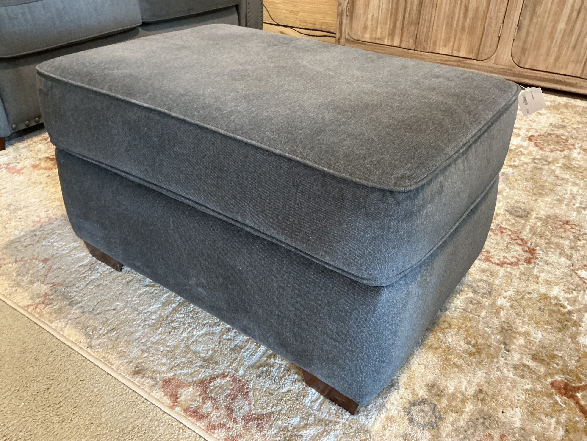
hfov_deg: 61.7
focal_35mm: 29
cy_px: 220
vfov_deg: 48.2
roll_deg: -2.5
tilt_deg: -33.1
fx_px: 492
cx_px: 294
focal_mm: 3
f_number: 1.8
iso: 250
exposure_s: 1/60
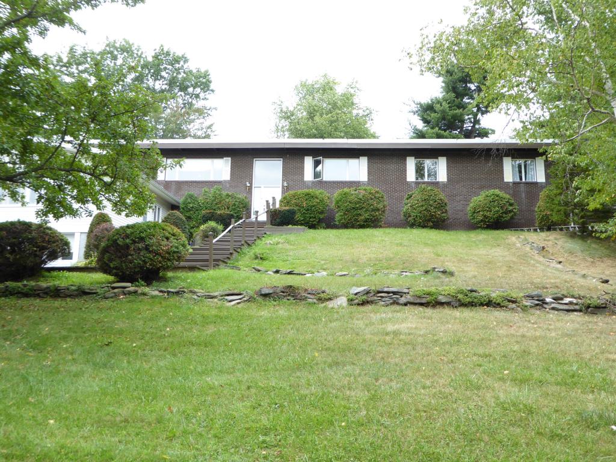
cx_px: 308
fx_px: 498
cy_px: 231
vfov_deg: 49.7
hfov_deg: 63.4
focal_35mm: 28
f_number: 3.5
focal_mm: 5
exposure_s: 1/60
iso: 80
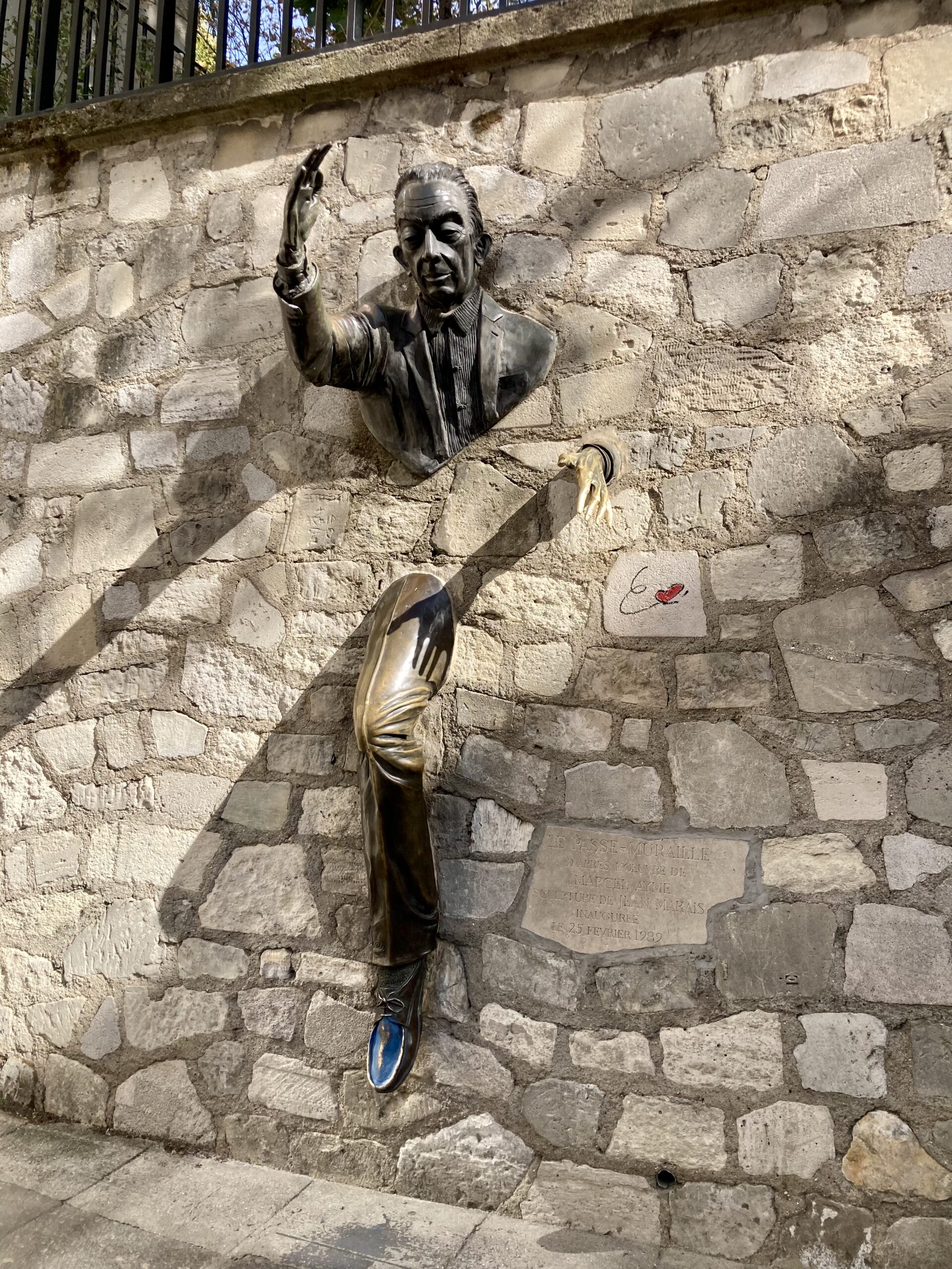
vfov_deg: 63.4
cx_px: 476
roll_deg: -2.1
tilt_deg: +6.6
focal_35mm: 28
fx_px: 1027
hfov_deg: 49.7
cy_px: 634
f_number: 1.8
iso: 20
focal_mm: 3.99
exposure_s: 1/774
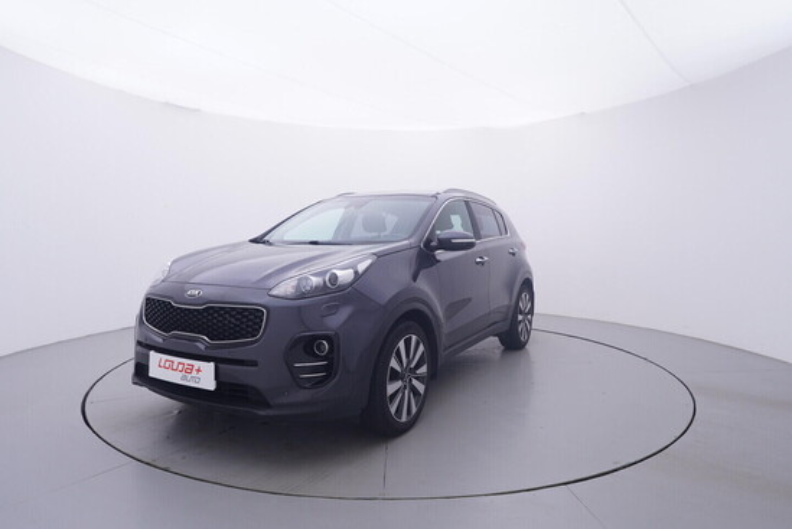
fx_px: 495
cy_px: 264
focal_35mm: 22
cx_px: 396
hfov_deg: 77.3
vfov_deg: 56.2
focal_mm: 15
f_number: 5
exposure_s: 1/80
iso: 200
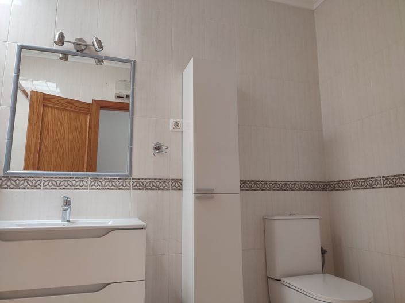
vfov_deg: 54.8
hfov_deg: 69.4
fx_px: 292
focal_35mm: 25
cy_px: 152
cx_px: 202
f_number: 1.9
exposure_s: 1/33
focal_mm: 6.04
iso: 192
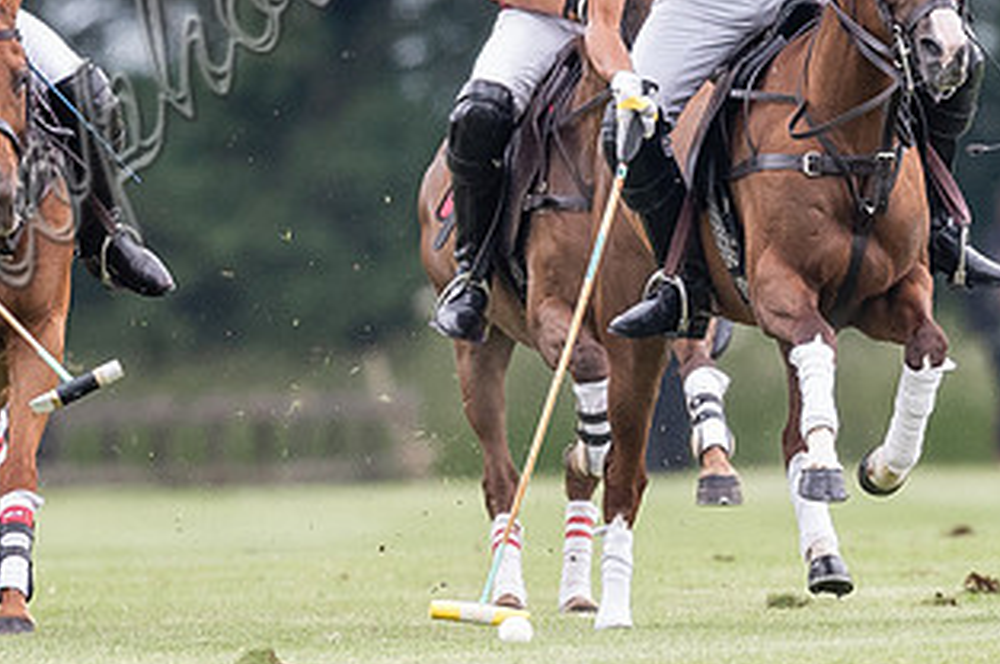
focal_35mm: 2168
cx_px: 486
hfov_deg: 1.0
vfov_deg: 0.6
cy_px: 271
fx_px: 60158
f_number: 4
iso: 800
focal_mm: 500
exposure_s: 1/1600
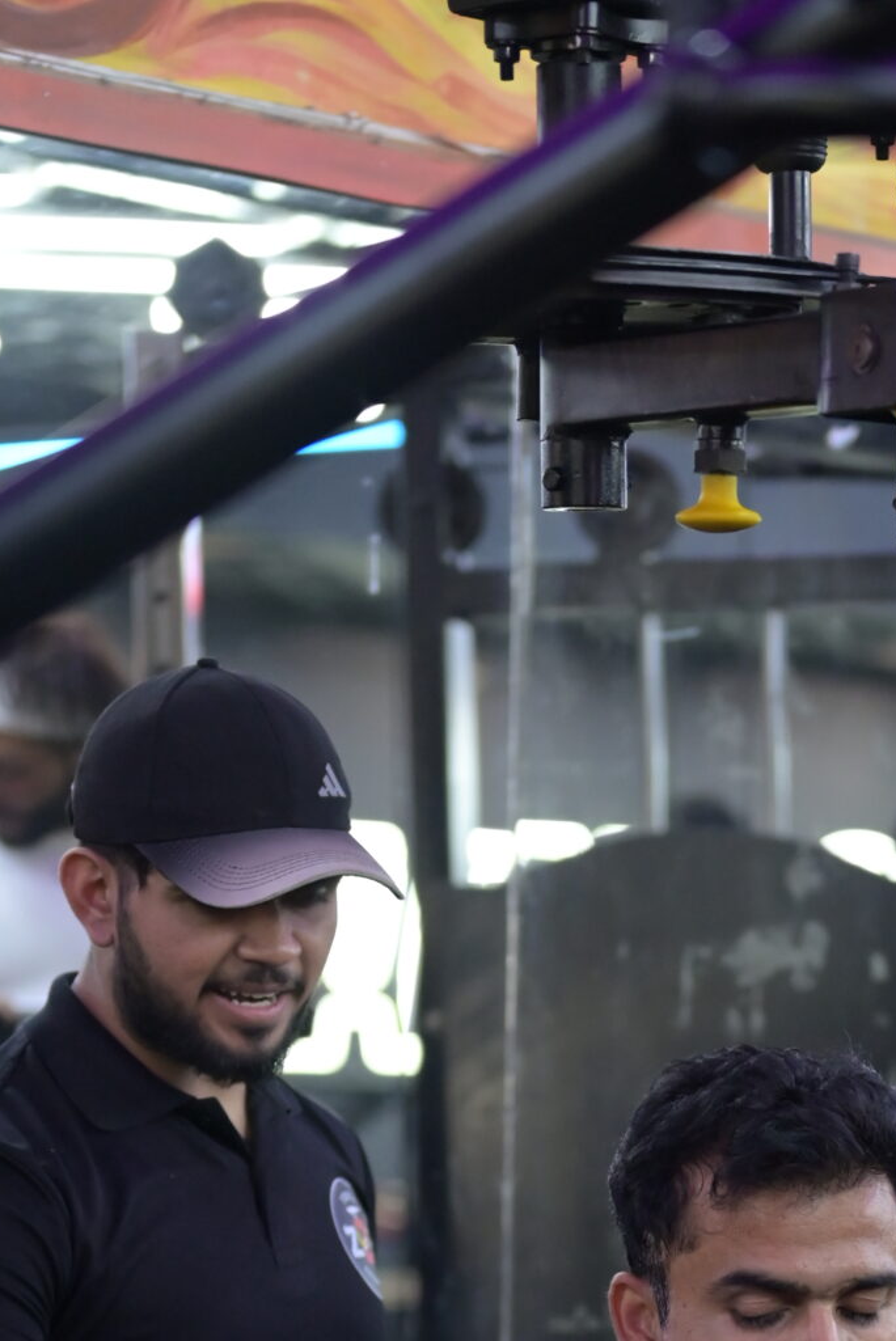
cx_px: 679
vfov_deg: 16.0
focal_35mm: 125
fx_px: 4660
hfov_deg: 11.0
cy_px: 1383
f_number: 1.8
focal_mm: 50
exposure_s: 1/250
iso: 2000
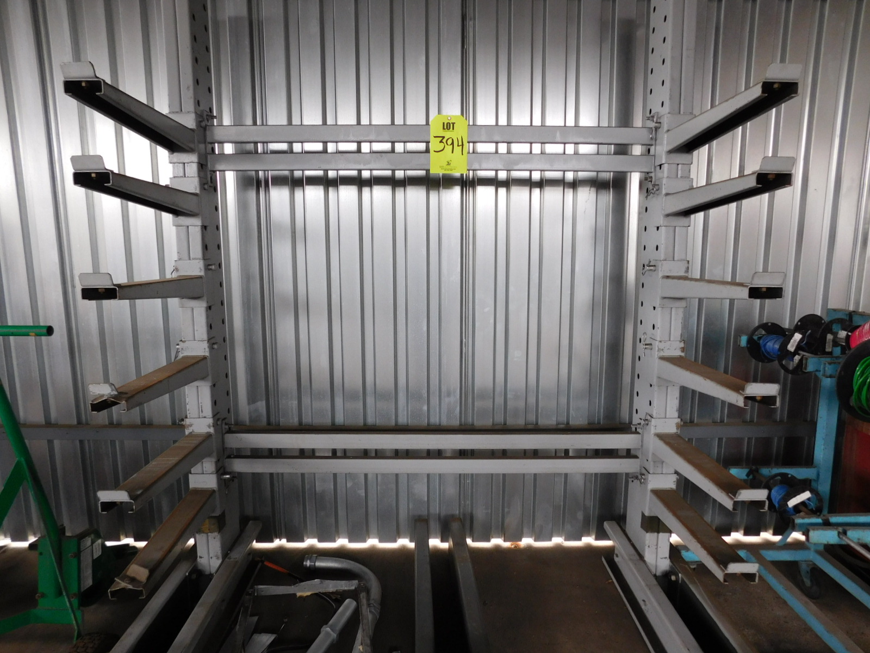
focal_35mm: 23
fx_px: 578
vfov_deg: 58.9
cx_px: 435
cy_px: 326
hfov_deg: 73.9
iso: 200
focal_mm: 4
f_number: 3
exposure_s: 1/30
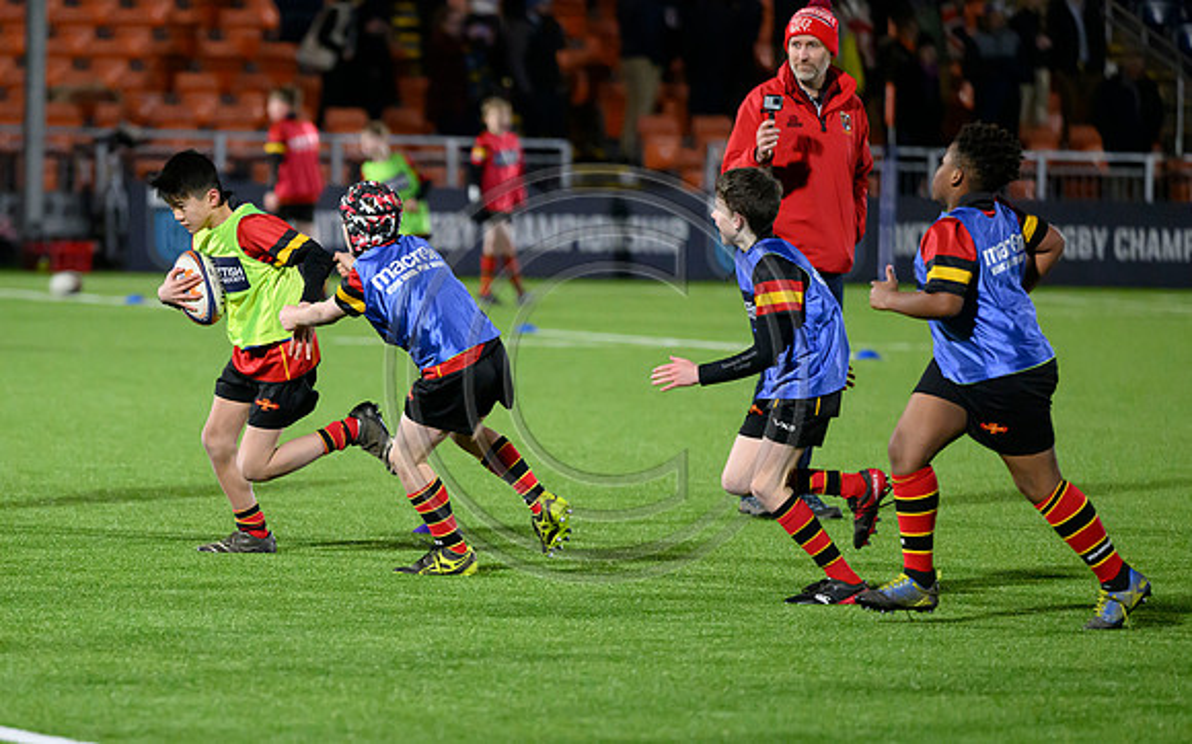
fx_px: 9378
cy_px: 533
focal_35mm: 289
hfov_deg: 7.3
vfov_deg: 4.5
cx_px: 384
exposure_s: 1/1600
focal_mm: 200
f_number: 3.2
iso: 6400
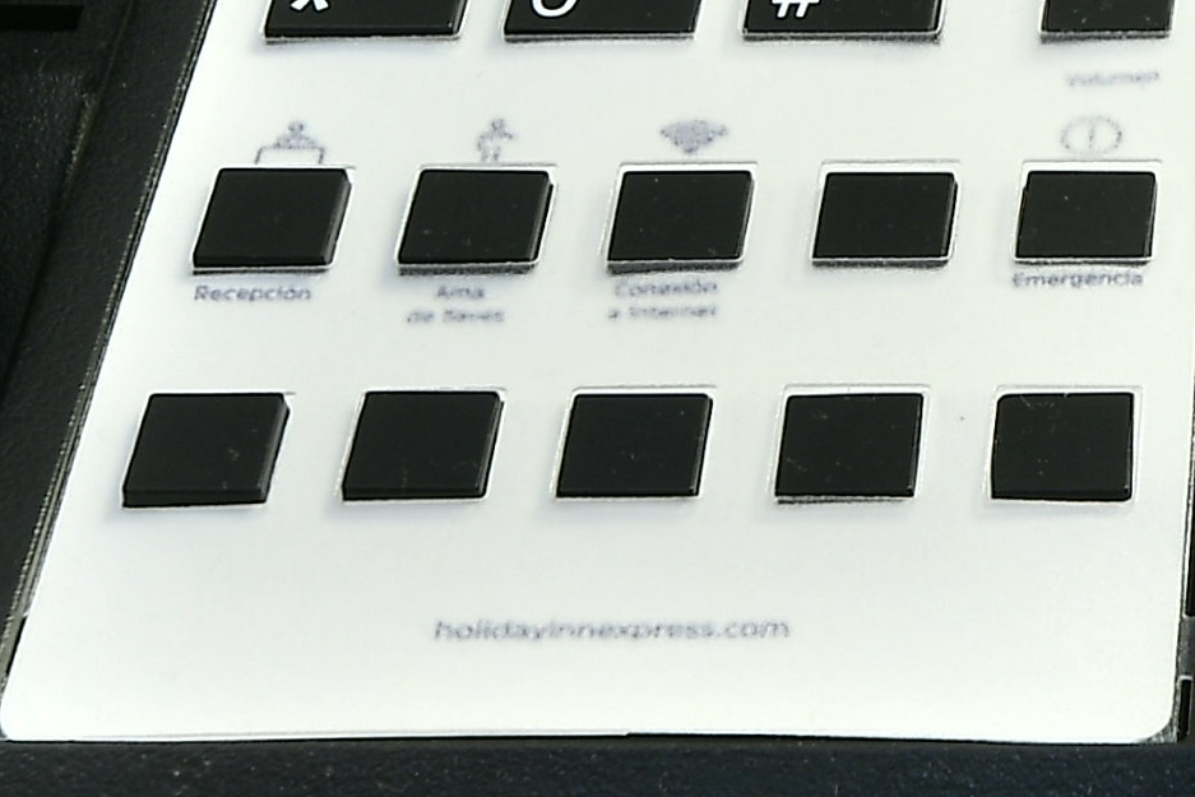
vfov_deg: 9.2
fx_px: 4880
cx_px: 1451
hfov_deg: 13.6
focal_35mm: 147
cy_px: -208
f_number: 10
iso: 100
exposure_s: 1/1.3
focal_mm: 22
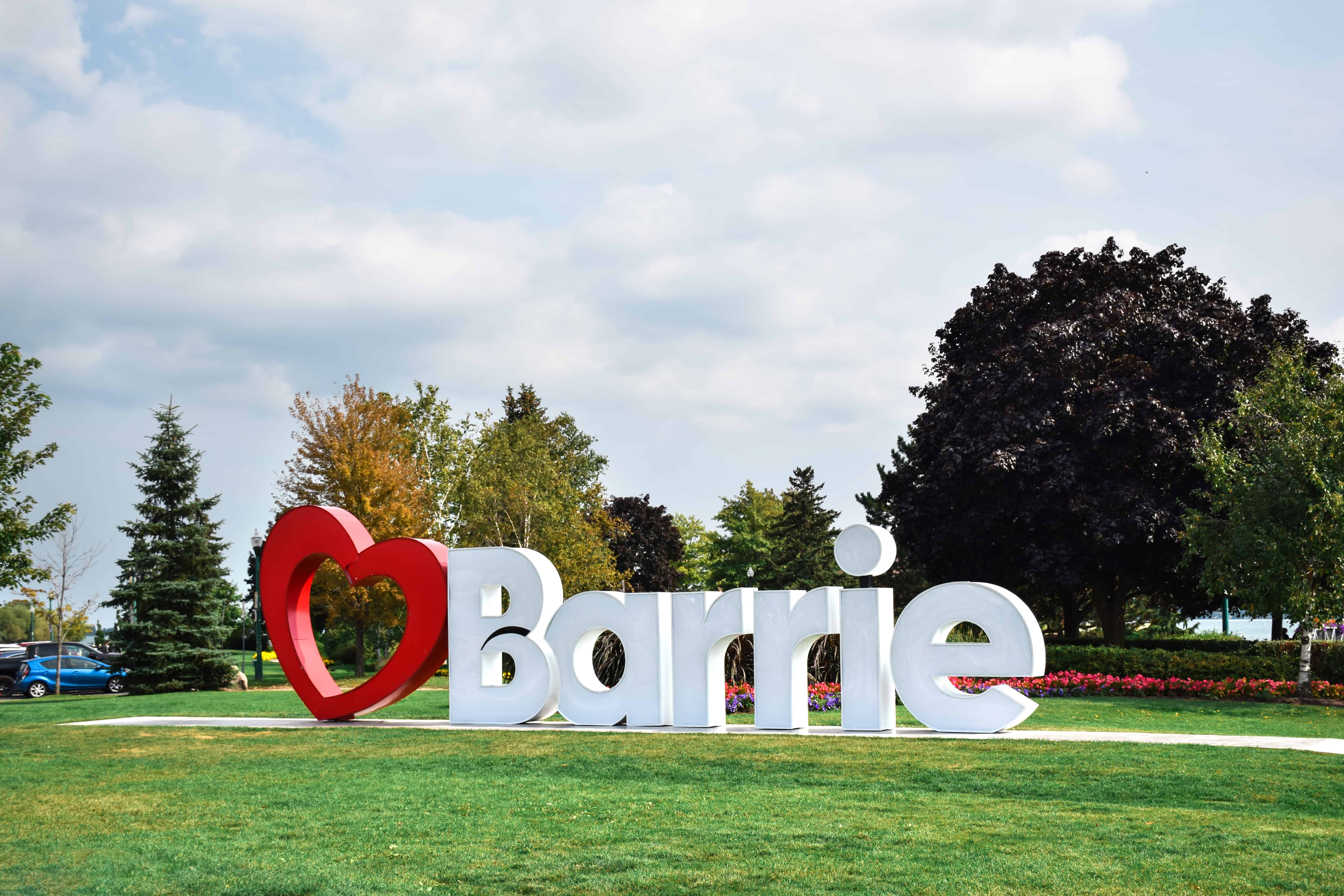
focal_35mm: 45
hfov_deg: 43.6
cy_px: 448
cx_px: 672
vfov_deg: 29.9
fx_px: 1680
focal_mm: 30
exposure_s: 1/1250
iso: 100
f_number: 5
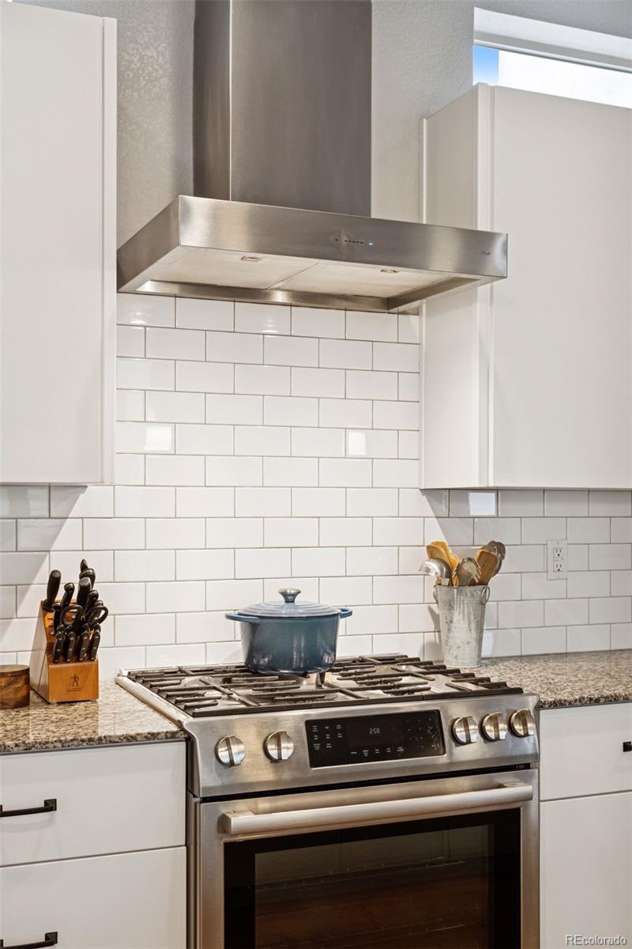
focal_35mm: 41
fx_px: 1080
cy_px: 474
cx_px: 316
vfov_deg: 47.4
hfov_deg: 32.6
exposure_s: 1/15
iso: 400
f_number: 9
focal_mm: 41
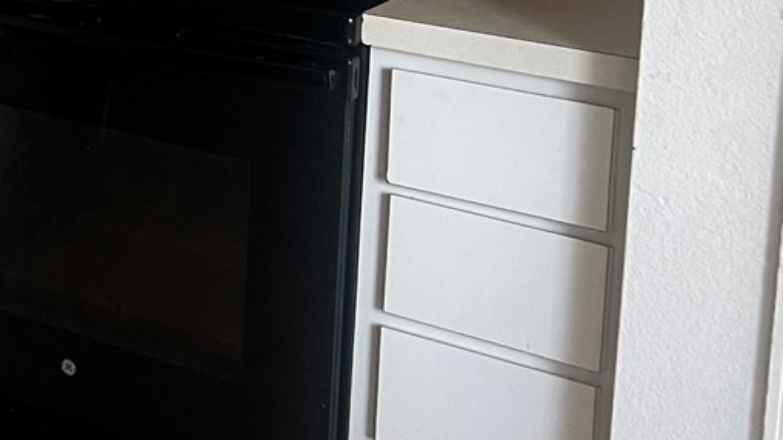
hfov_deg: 21.0
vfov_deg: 13.1
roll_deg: +1.2
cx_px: -328
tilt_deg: -9.4
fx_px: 1847
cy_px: -154
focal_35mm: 89
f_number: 1.5
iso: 125
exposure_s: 1/75
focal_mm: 5.7
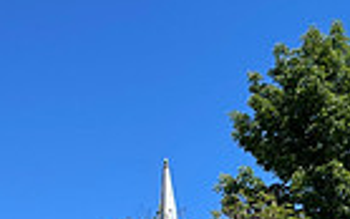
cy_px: 442
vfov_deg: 10.5
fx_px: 1097
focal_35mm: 115
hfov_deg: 17.4
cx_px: 403
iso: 32
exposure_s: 1/2387
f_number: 1.6
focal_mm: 5.1
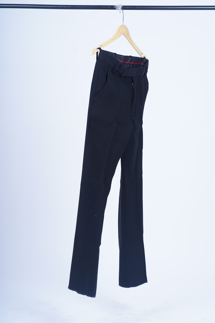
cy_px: 162
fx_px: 761
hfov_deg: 16.1
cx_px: 108
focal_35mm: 85
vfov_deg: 23.9
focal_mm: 85
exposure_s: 1/160
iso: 100
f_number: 6.3
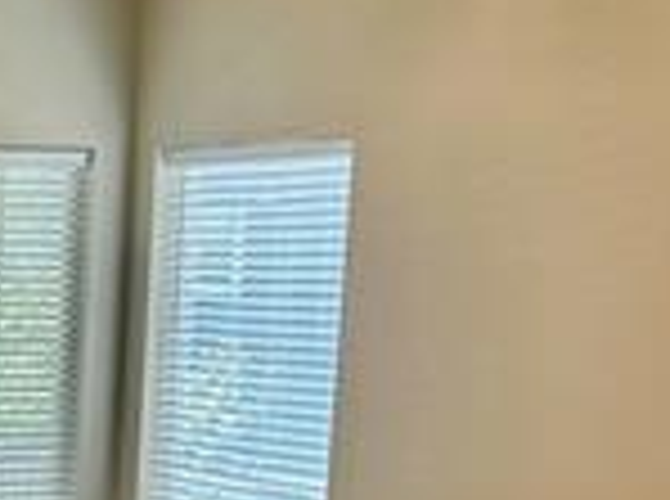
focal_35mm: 112
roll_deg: -1.2
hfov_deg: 16.2
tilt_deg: -10.2
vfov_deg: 12.8
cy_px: 624
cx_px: -319
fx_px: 2163
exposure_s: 1/120
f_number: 1.5
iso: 50
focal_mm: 5.7
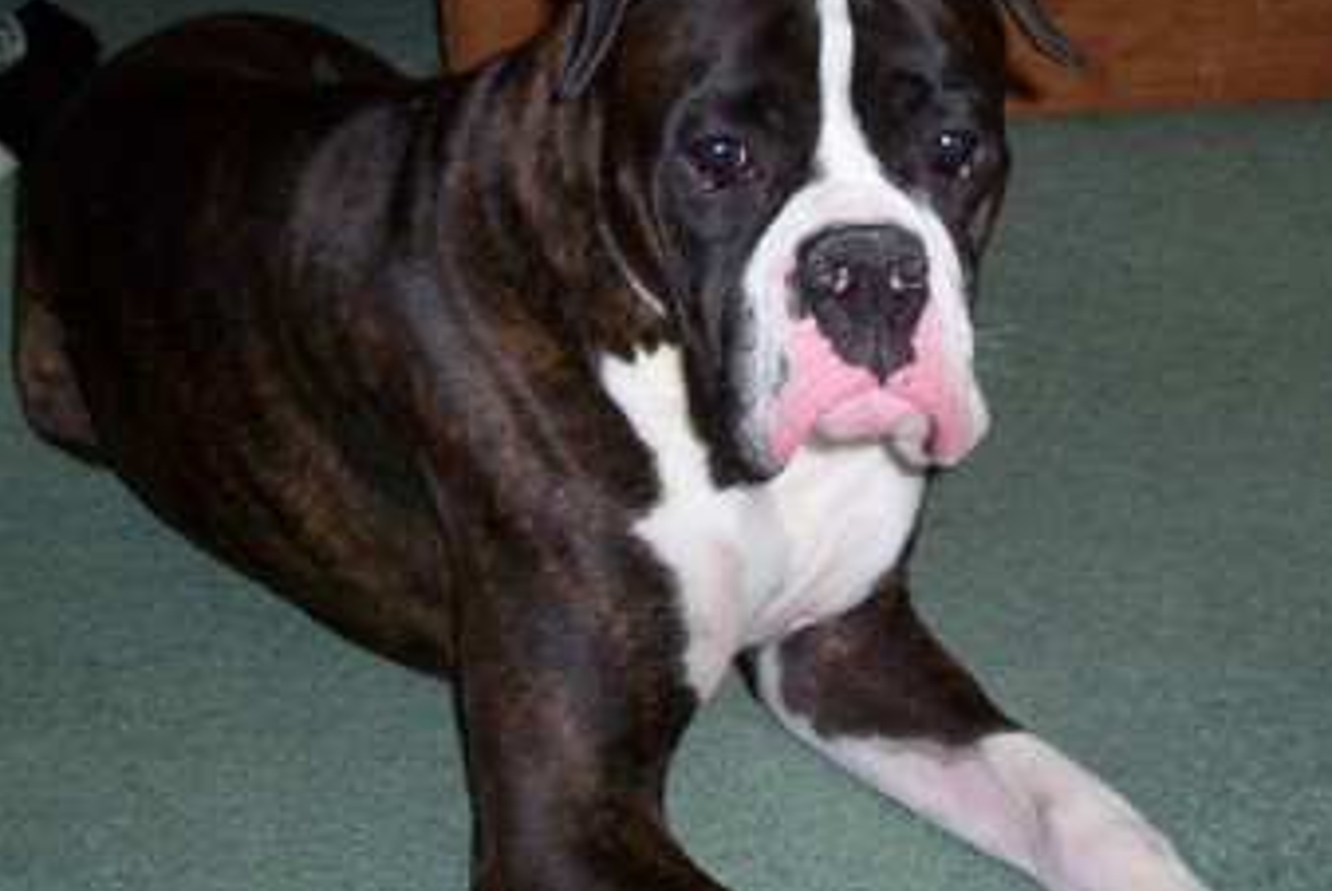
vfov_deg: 17.5
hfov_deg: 25.9
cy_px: 373
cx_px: 784
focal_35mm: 78
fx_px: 2888
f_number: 3.26
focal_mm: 8.74
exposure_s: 1/80.5
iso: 140
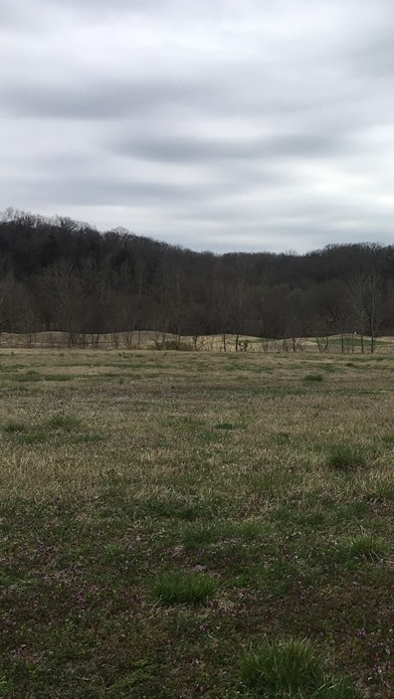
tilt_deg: -3.3
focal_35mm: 46
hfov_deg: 24.4
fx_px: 853
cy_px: 361
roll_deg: -1.3
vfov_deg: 44.6
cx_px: 425
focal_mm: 4.15
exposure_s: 1/927
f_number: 2.2
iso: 25
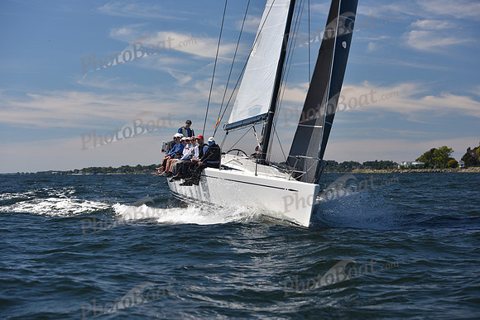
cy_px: 160
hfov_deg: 22.1
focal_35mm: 92
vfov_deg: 14.9
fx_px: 1227
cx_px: 240
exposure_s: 1/800
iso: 200
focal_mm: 92
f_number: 5
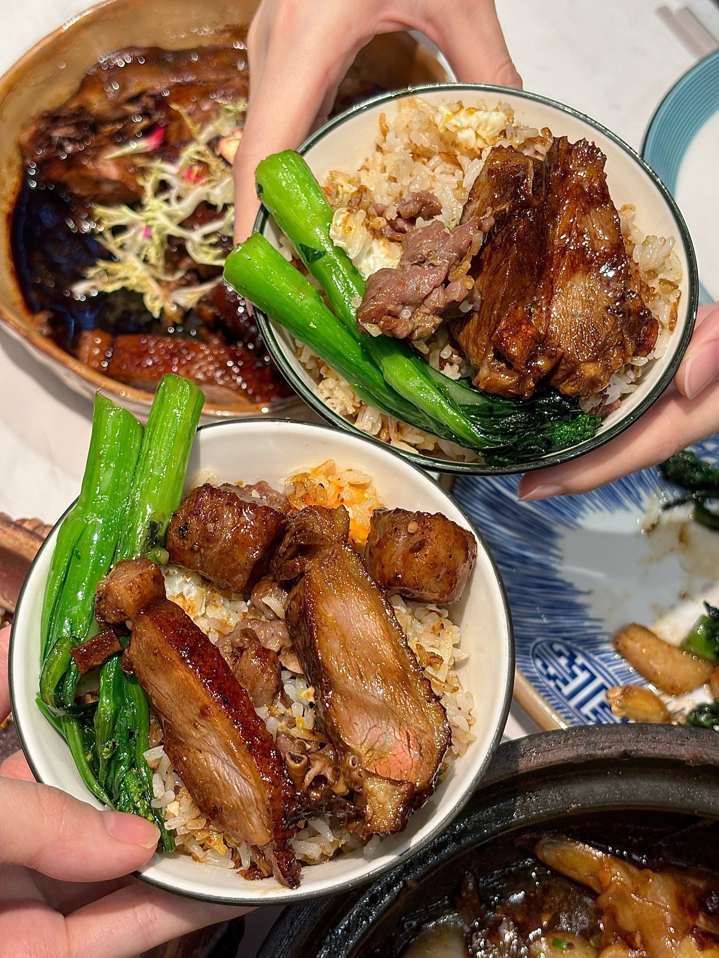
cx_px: 360
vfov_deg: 36.8
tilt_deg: -62.9
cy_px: 479
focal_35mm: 52
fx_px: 1440
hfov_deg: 28.0
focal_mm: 5.96
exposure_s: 1/50
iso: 64
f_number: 1.6
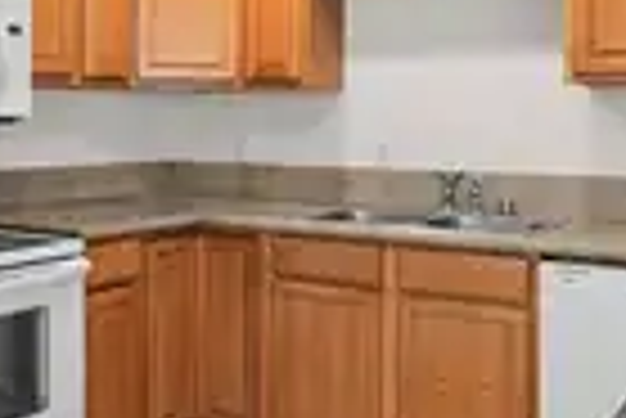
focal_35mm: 49
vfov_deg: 27.4
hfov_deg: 39.8
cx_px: 212
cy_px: 133
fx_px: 853
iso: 400
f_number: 8
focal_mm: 17
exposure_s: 1/10
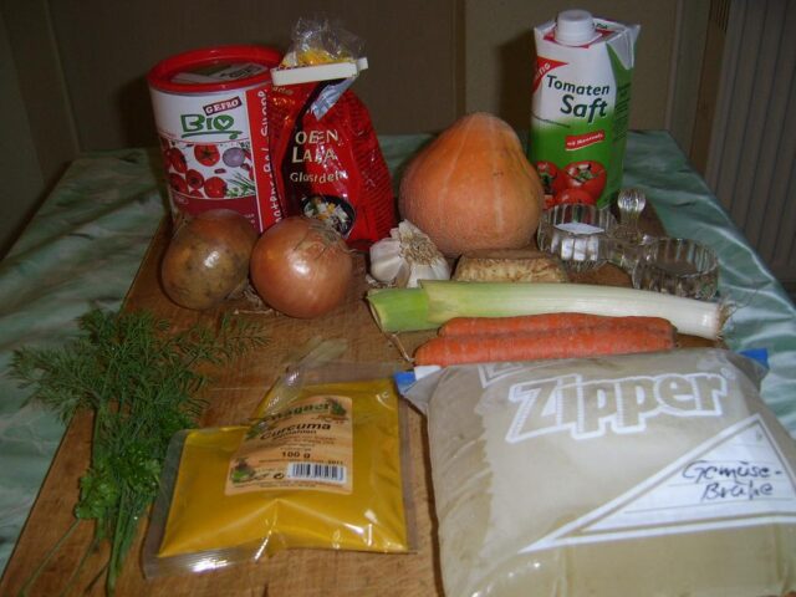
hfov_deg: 49.0
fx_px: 874
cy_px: 298
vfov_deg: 37.7
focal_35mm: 38
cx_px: 398
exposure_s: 1/30
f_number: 2.8
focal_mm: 7.8
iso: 100
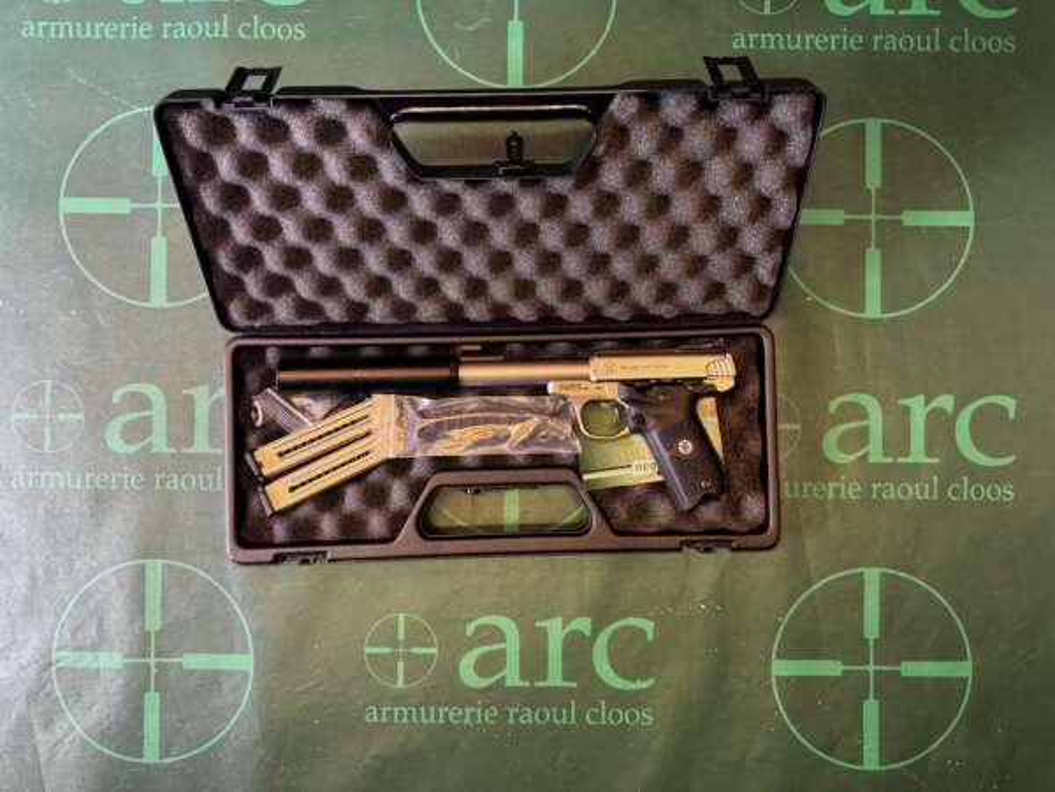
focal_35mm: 24
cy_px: 396
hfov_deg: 71.6
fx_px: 731
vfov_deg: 56.8
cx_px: 528
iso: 400
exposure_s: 1/50
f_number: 1.78
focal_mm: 6.76
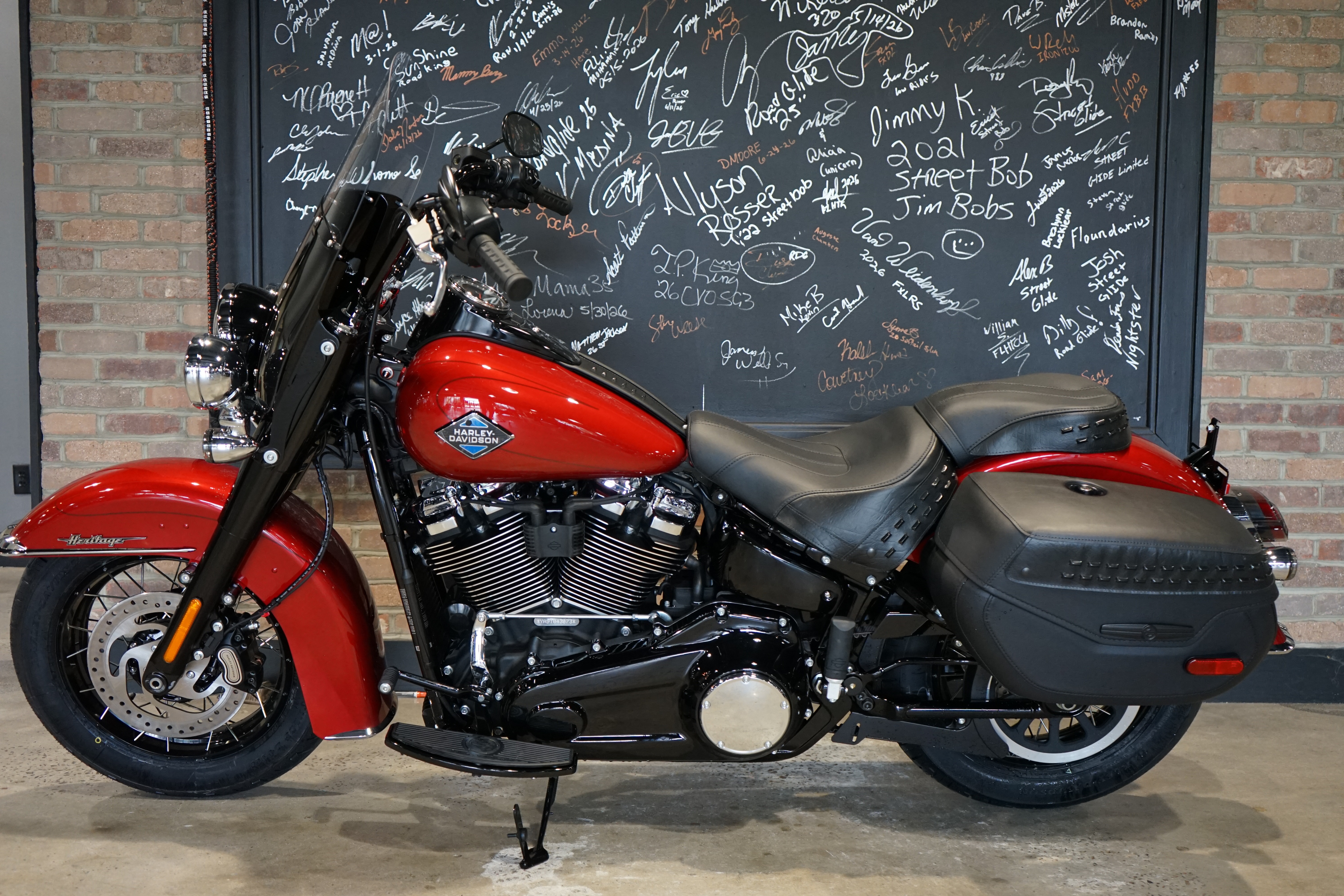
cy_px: 448
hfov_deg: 55.8
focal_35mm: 34
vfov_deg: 38.9
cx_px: 672
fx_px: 1269
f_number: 4
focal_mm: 34
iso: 2000
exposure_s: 1/160
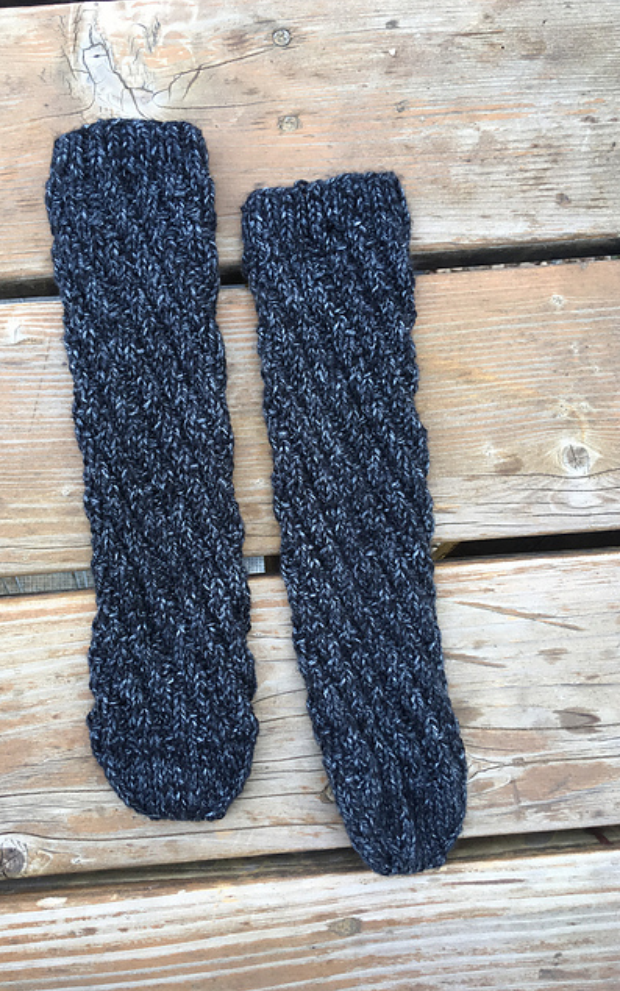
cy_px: 493
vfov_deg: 61.2
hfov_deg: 40.5
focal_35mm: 31
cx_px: 258
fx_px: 838
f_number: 2.2
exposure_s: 1/120
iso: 40
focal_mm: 4.15
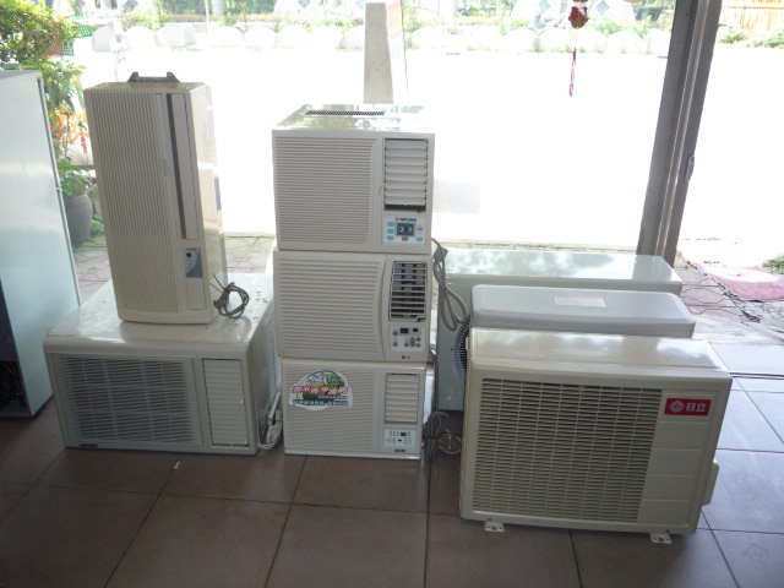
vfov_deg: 46.8
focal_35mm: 30
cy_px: 294
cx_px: 392
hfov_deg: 60.0
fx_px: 679
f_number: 3.3
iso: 100
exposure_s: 1/60
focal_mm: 5.2
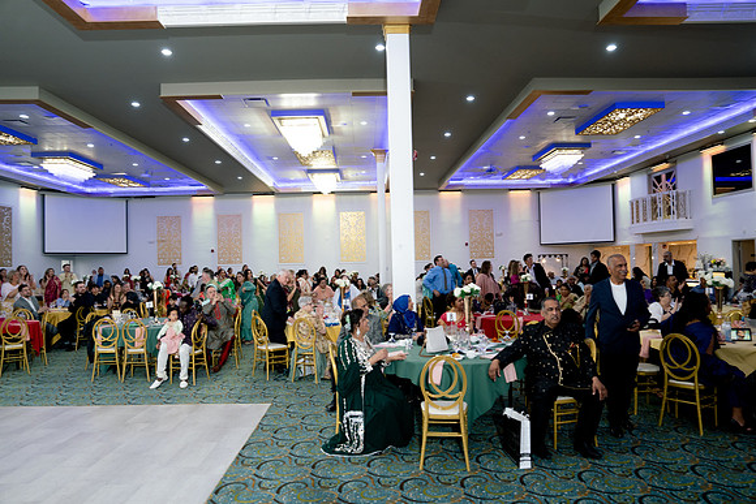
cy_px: 252
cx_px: 378
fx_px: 504
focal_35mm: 24
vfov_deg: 53.2
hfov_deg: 73.7
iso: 1250
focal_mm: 24
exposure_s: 1/125
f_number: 3.2
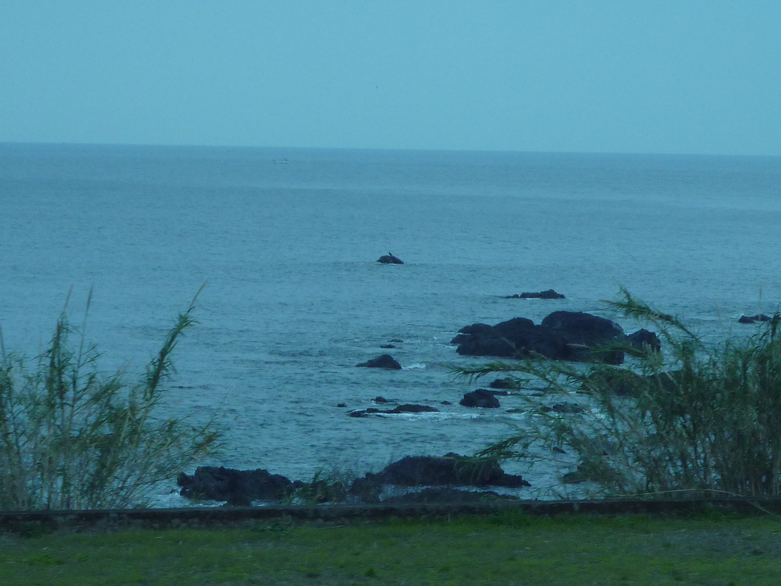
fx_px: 4219
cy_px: 293
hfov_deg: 10.6
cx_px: 390
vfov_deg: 7.9
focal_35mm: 187
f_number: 4.3
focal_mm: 17
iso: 160
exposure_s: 1/320
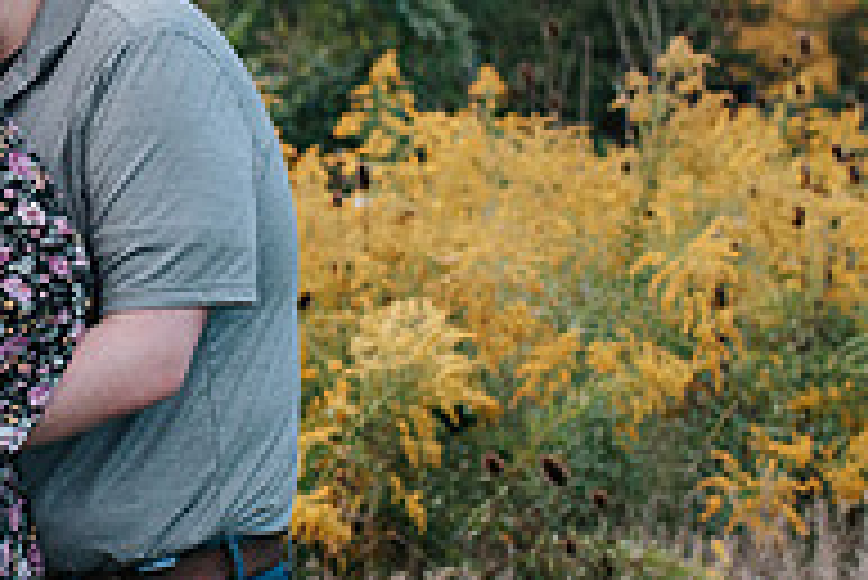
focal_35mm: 110
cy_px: 123
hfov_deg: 18.1
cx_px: -21
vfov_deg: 12.4
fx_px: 2654
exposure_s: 1/1250
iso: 1000
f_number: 3.2
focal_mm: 35
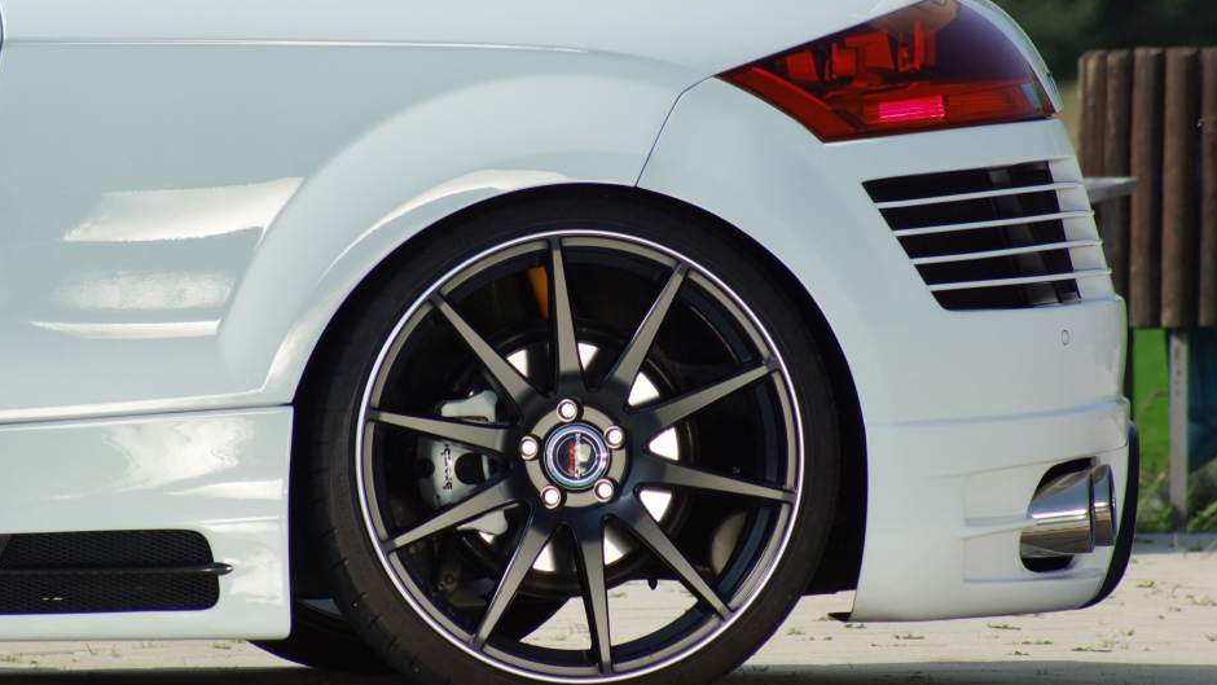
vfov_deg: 2.8
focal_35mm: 428
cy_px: 308
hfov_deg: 5.0
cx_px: 619
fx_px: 13813
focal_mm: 250
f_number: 9
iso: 800
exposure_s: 1/1000
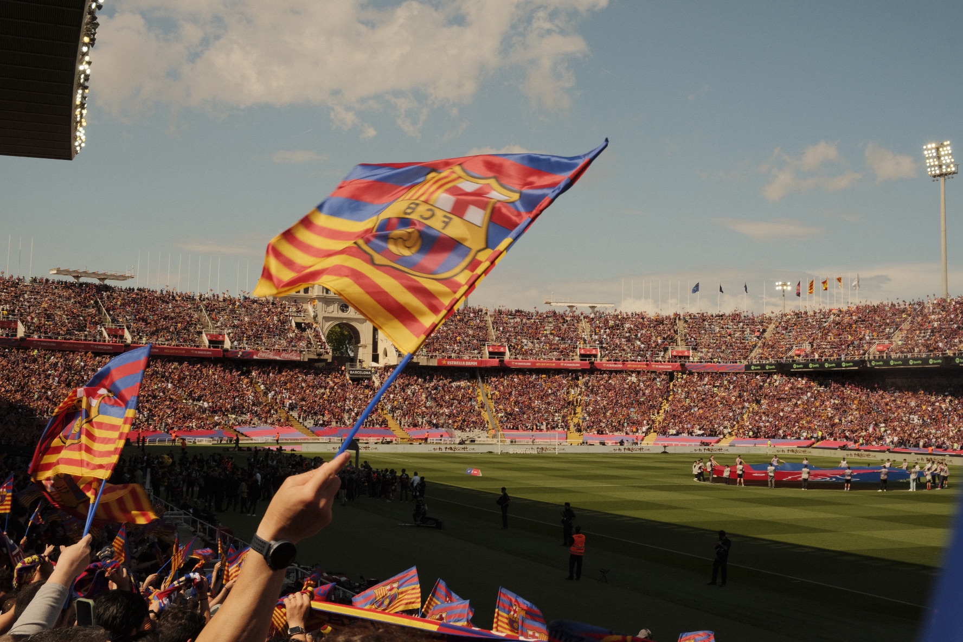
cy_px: 321
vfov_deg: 31.2
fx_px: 1150
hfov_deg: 45.4
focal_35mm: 43
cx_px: 482
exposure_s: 1/500
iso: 640
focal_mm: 28.9
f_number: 14
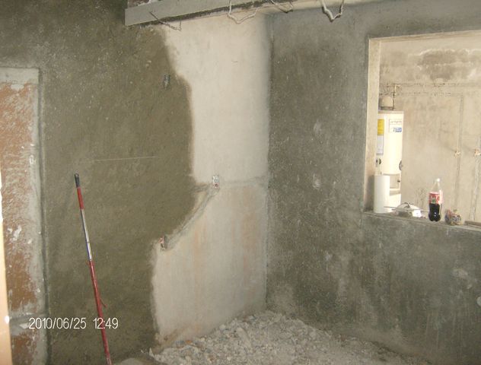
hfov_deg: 51.2
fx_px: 503
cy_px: 182
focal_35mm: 36
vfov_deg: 40.0
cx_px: 240
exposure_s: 1/60
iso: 200
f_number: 2.8
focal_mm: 6
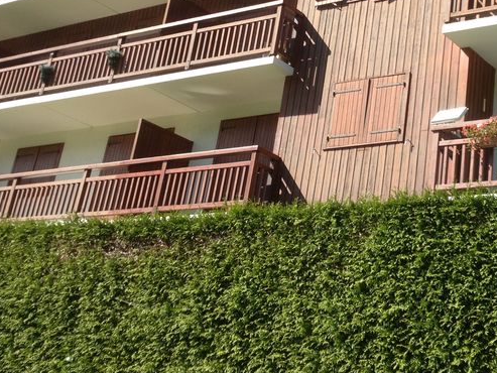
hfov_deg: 27.0
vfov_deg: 20.3
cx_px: 384
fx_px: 1020
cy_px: 25
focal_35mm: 71
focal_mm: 4.28
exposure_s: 1/736
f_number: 2.4
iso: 50
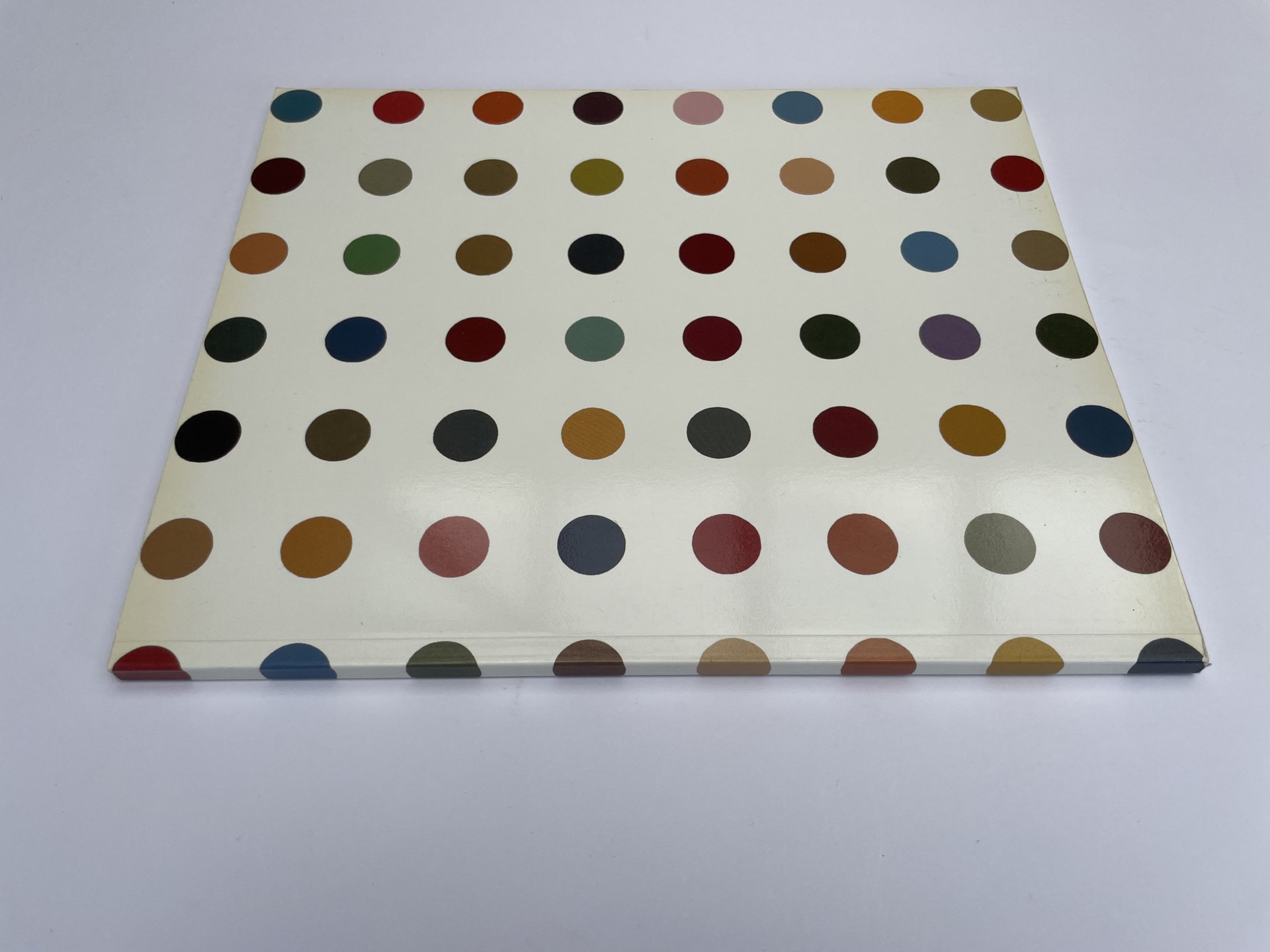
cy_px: 476
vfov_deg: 53.1
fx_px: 954
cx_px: 635
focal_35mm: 26
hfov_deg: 67.3
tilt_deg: -58.6
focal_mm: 4.2
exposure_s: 1/947
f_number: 1.6
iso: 32
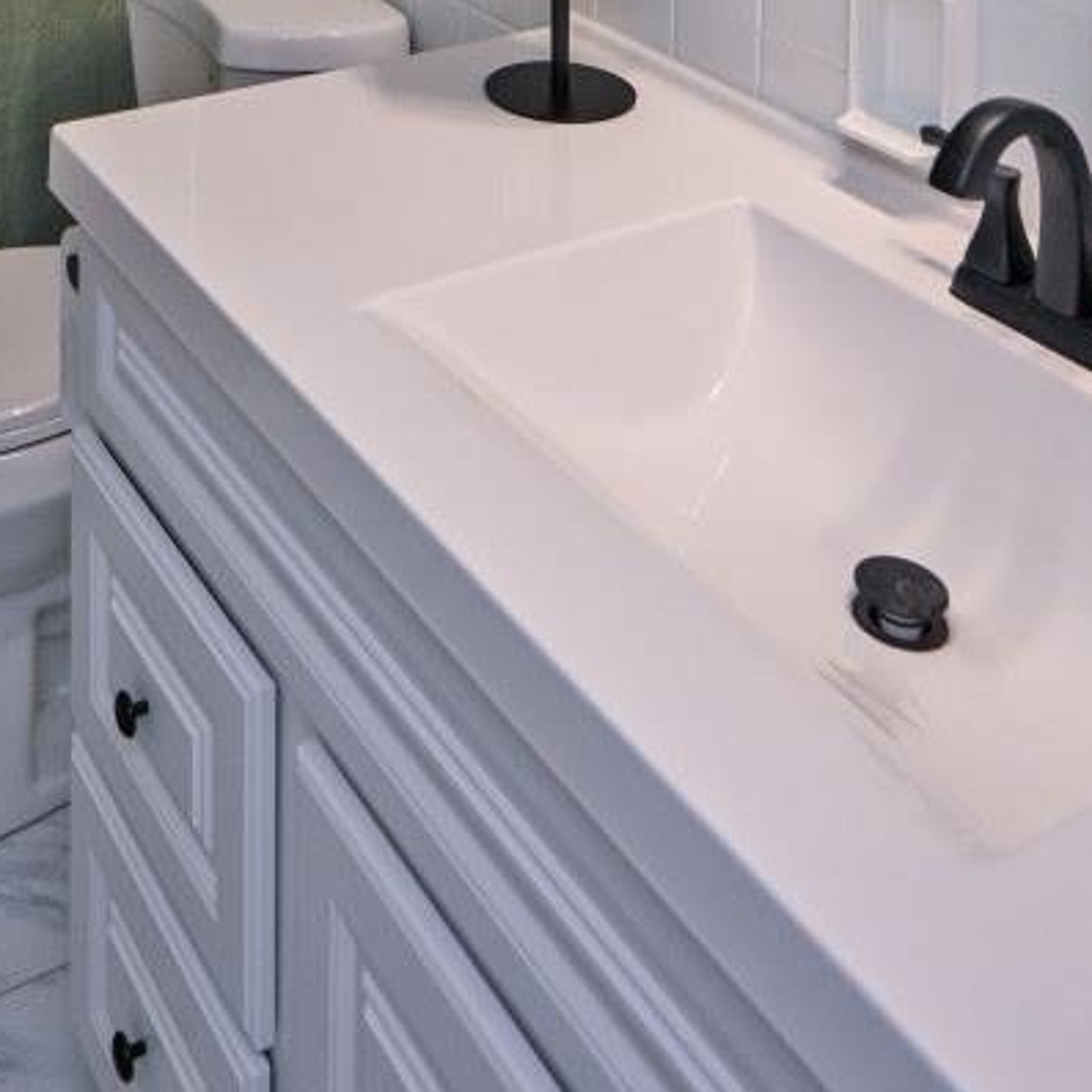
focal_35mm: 45
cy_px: -536
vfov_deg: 26.9
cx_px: 259
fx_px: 1606
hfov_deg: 36.6
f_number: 4
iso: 220
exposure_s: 1/60
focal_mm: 14
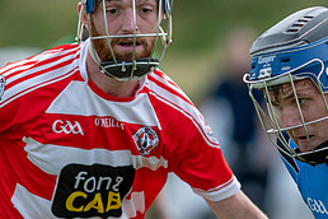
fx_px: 12071
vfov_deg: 1.0
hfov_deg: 1.6
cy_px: 278
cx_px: 397
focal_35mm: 1325
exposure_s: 1/1600
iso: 160
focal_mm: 300
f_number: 2.8
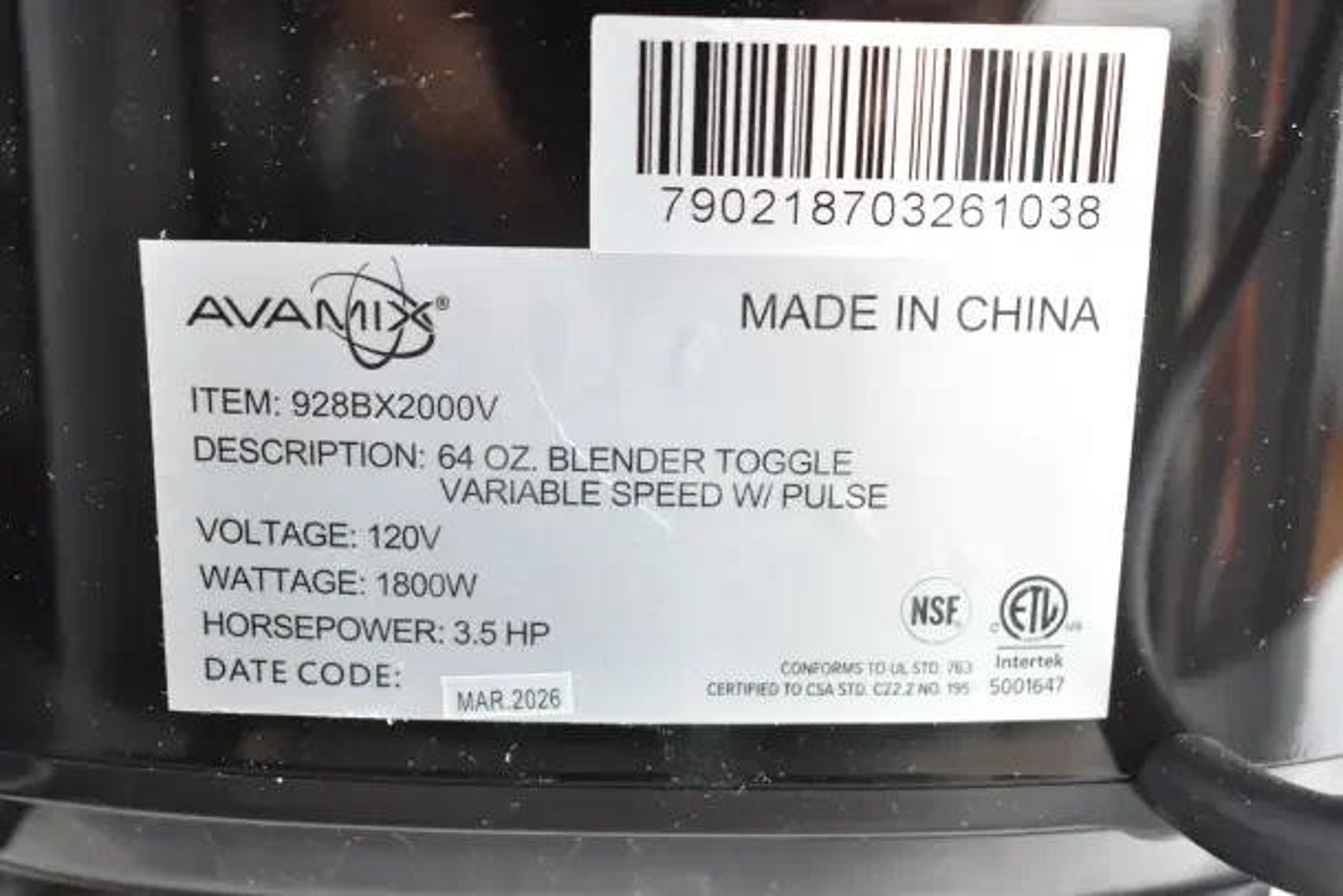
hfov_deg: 43.6
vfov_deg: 29.9
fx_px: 1679
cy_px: 448
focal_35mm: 45
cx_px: 672
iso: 640
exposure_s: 1/50
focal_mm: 30
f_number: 4.2
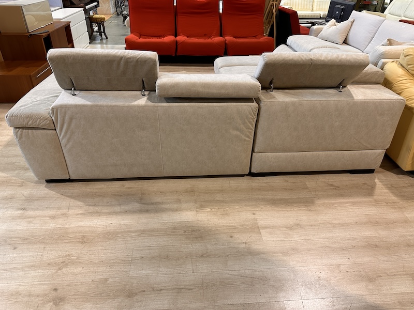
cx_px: 207
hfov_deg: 71.6
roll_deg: -2.2
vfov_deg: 56.8
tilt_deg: -30.2
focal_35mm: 24
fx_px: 287
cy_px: 155
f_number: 1.78
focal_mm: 6.86
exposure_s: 1/50
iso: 125
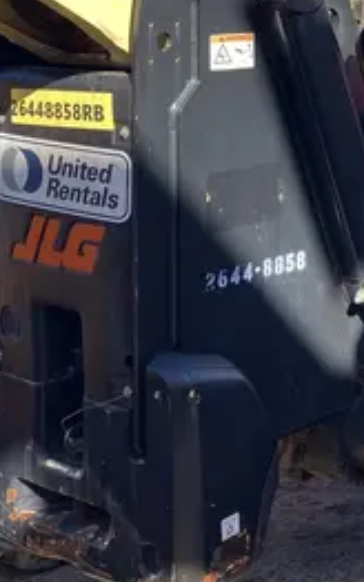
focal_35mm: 83
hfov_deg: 15.0
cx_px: 491
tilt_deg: +1.3
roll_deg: +0.5
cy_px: 6
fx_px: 1316
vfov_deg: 23.9
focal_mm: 3.99
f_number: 1.8
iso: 32
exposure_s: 1/347
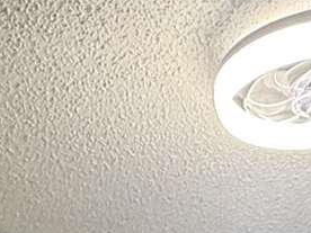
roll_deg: -1.4
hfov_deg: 18.6
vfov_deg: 10.9
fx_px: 934
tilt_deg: -2.8
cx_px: 34
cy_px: 640
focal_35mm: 104
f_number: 2.2
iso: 400
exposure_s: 1/59
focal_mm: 2.22
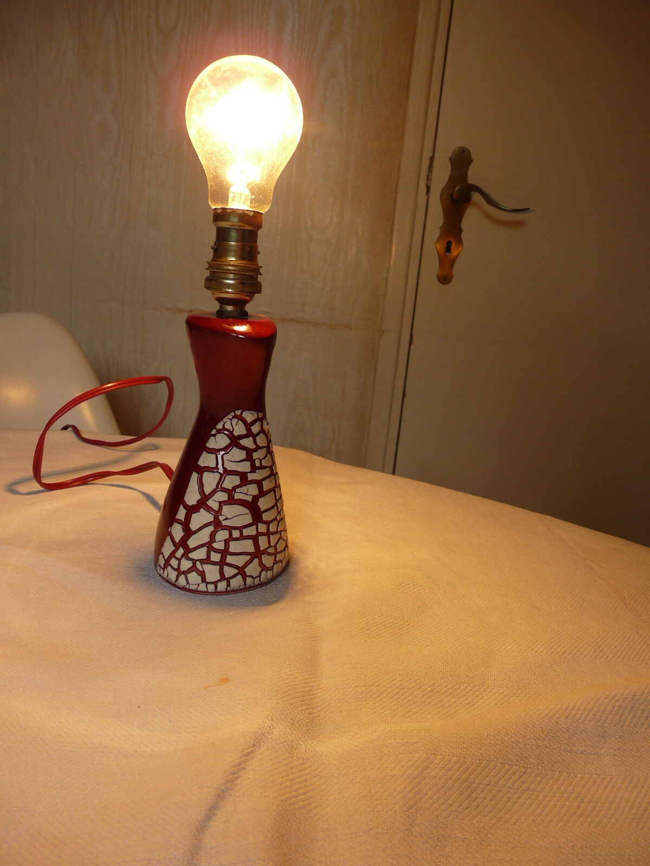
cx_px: 325
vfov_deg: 63.4
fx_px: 701
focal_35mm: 28
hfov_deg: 49.7
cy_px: 433
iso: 125
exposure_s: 1/30
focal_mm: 4.6
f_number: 2.8
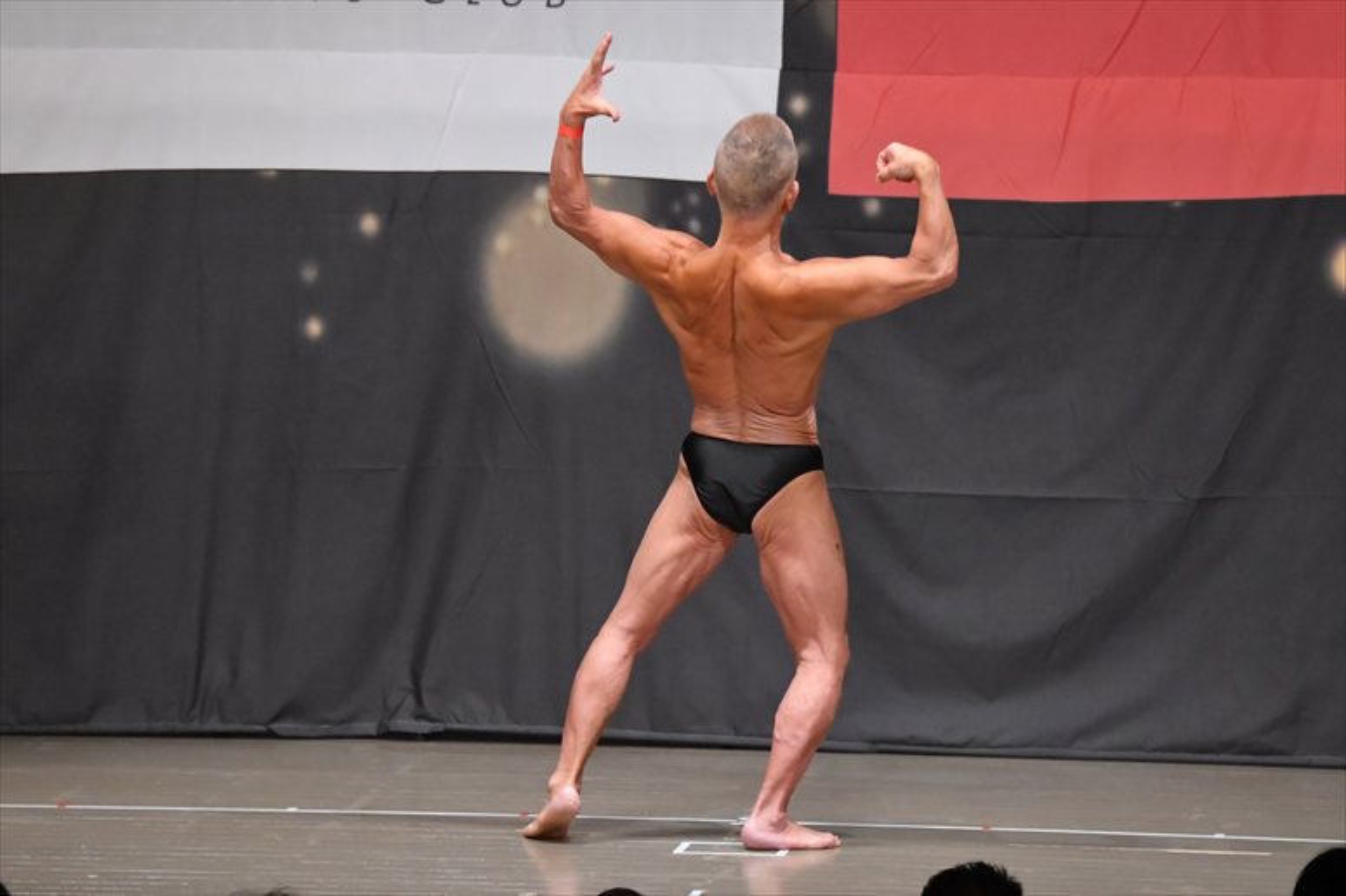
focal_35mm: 225
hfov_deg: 9.2
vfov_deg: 6.1
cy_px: 448
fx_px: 8409
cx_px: 673
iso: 6400
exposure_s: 1/400
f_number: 5.6
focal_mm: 150
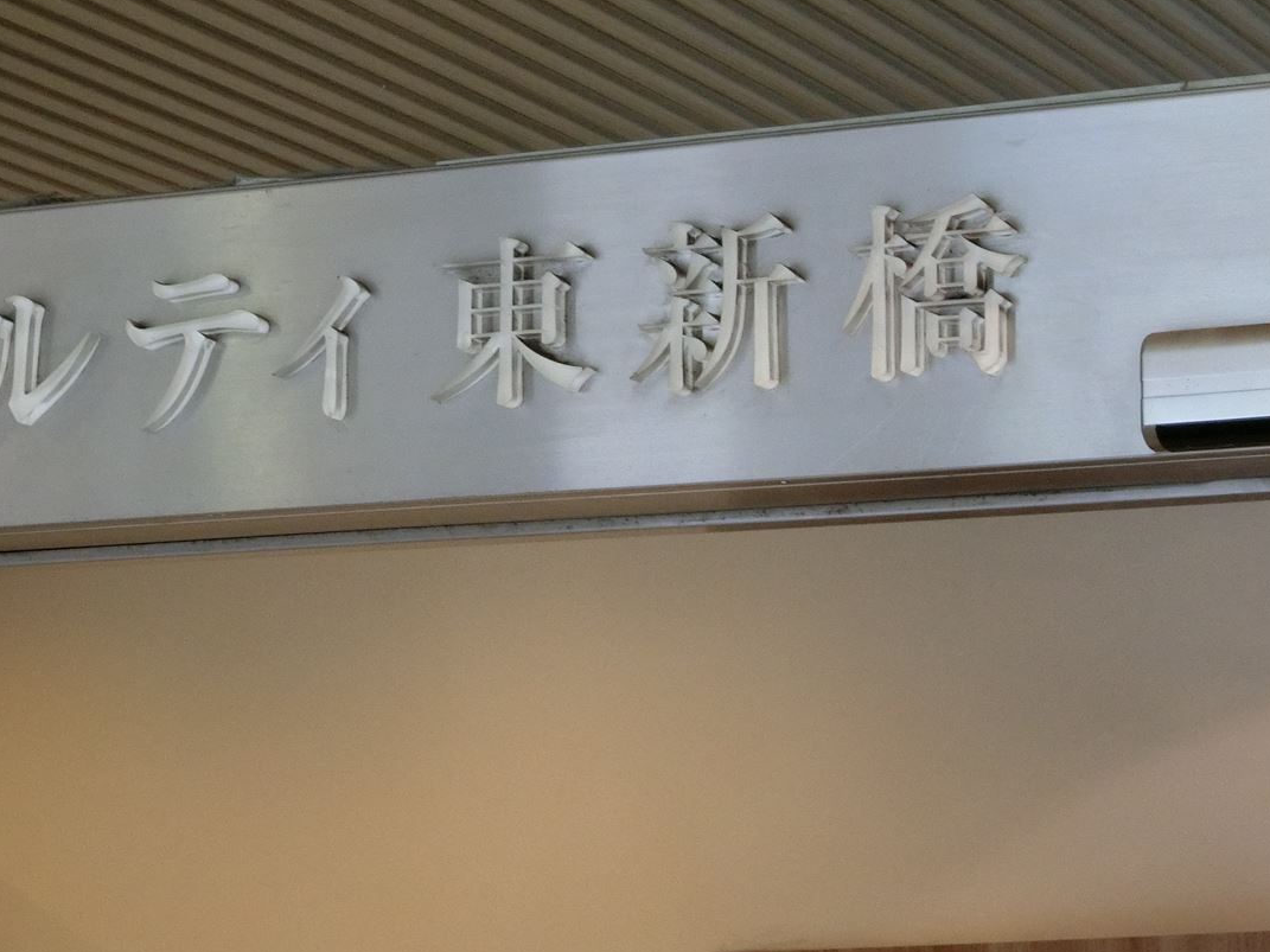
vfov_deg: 11.6
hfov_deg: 15.5
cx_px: 336
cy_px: 267
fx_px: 4659
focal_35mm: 127
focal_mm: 18.1
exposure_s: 1/30
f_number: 6
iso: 640
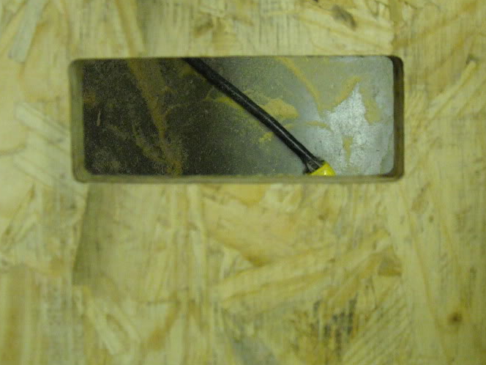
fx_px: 758
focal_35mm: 54
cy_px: 132
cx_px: 236
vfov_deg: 26.9
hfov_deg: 35.5
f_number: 2.8
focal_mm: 5.7
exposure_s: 1/54
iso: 400
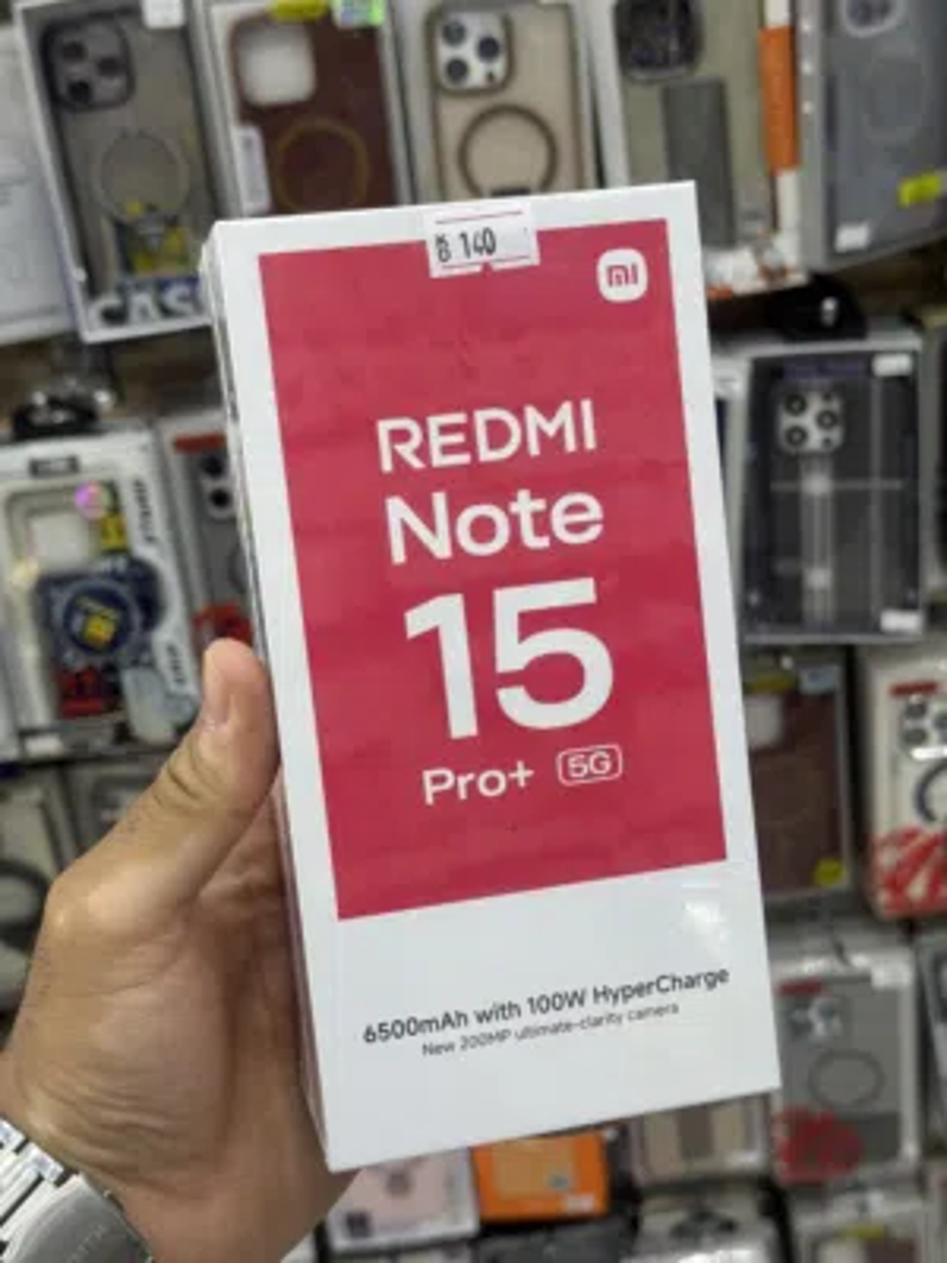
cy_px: 632
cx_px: 474
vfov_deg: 39.7
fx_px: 1751
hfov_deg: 30.3
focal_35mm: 48
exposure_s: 1/658
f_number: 1.78
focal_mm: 6.76
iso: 64
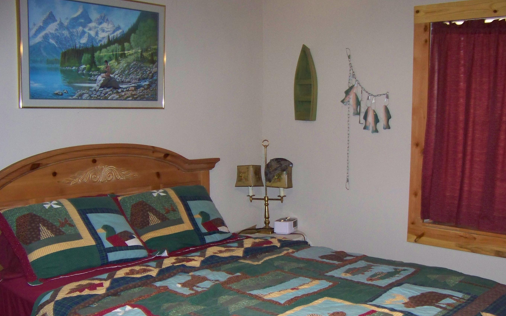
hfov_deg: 47.2
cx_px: 261
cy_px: 187
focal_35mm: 42
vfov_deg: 30.5
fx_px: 579
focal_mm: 5.85
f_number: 2.8
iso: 200
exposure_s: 1/30
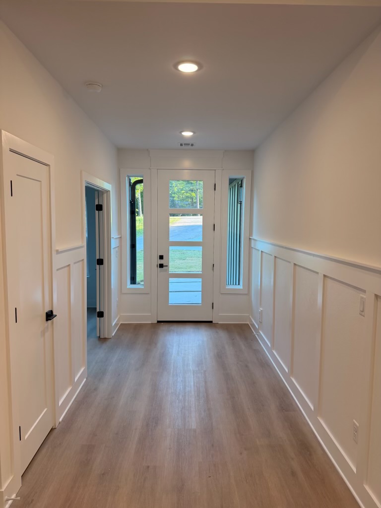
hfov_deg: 56.8
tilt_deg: -4.8
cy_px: 254
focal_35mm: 24
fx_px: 352
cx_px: 190
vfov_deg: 71.6
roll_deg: -0.2
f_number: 1.78
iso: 125
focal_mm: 6.76
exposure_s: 1/168
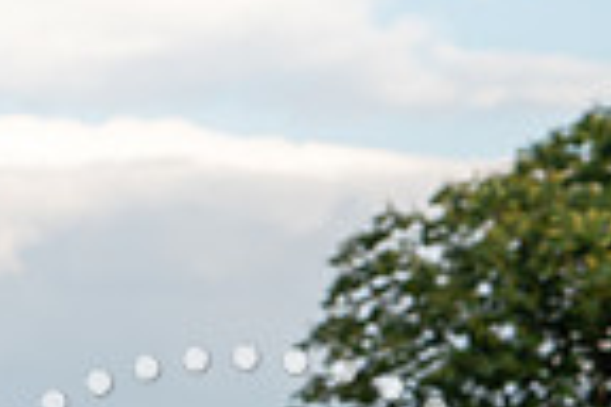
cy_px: 587
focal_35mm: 370
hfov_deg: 5.5
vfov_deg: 3.7
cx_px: 1183
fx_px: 6279
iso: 125
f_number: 4
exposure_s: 1/640
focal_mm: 73
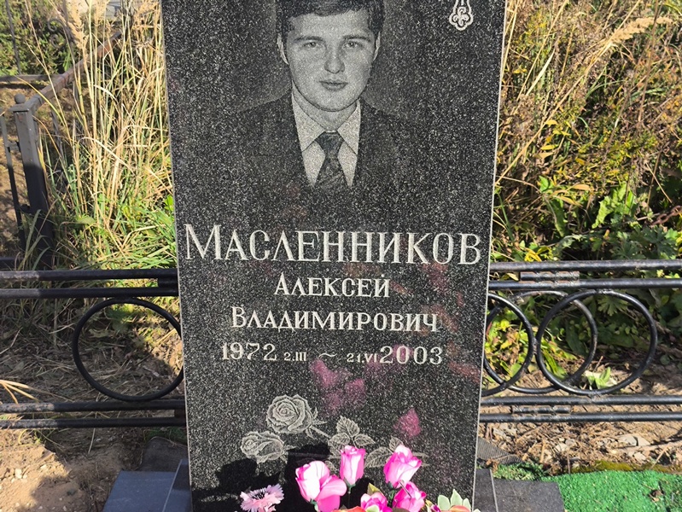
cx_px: 341
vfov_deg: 29.1
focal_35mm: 50
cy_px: 256
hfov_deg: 38.2
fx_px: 986
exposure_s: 1/662
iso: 50
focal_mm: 4.71
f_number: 1.7
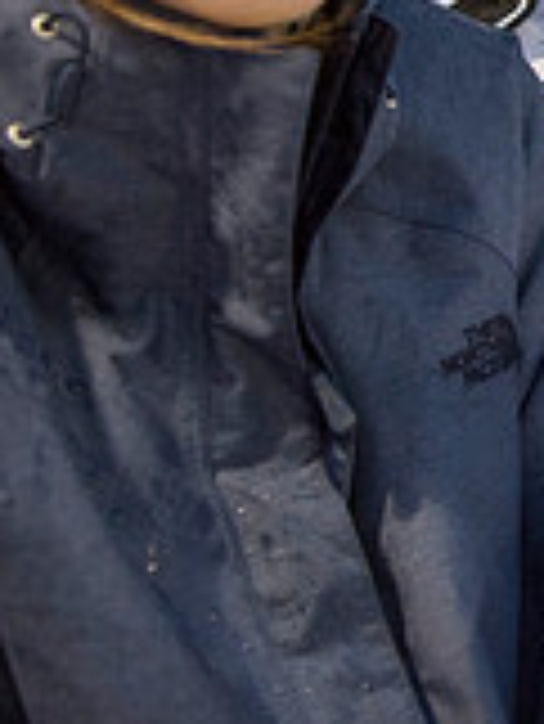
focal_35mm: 83
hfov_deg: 15.2
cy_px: 7
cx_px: 1012
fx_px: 1737
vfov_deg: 22.7
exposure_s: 1/320
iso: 2000
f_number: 3.2
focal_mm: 24
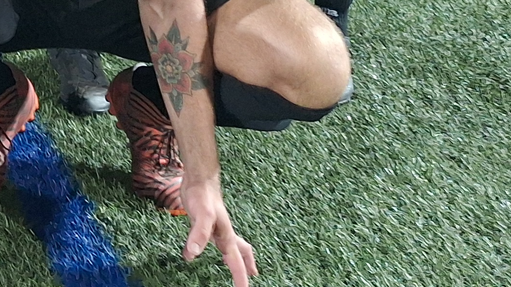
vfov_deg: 10.4
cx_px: -292
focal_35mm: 97
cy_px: -452
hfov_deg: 18.9
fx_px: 1314
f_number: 1.8
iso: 250
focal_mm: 5.54
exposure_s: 1/33
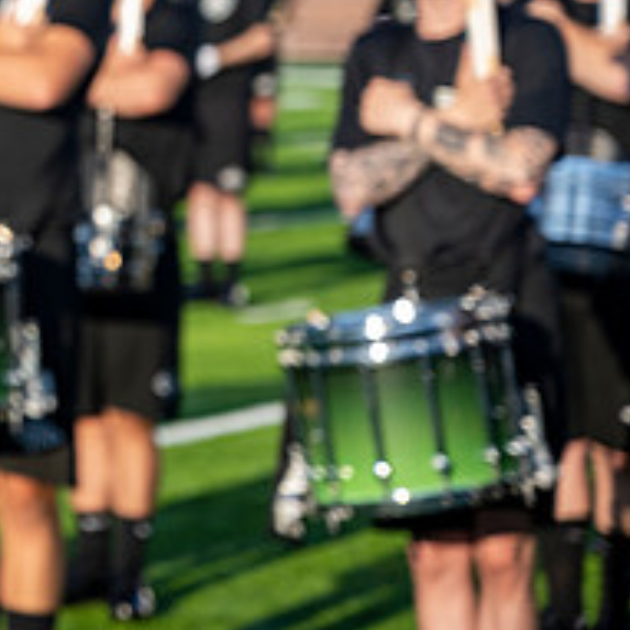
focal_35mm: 181
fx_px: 3727
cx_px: -320
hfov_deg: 9.4
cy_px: 8
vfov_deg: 9.6
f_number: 4
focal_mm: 70
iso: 320
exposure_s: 1/1250
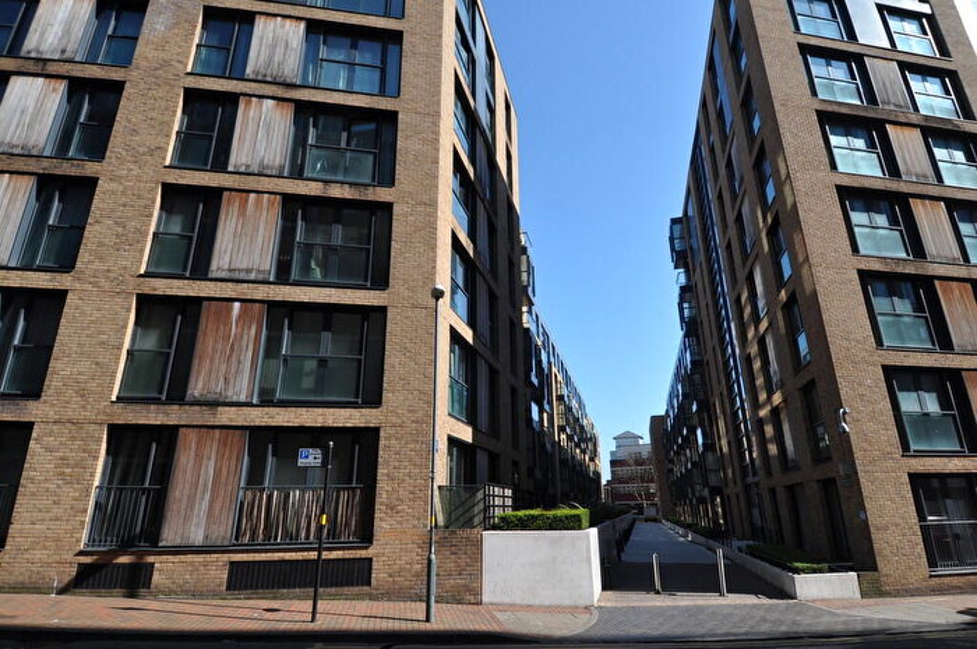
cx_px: 488
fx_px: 529
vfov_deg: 63.1
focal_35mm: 20
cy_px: 324
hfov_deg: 85.5
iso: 200
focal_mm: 13
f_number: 9
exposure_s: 1/320
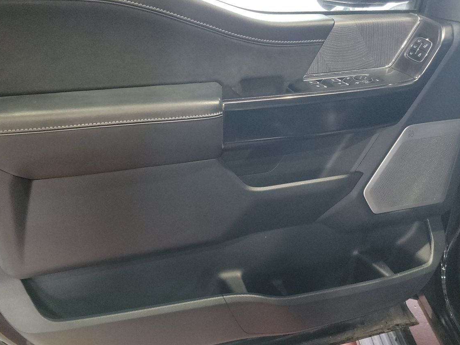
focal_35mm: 34
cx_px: 197
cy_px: 211
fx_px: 452
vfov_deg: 41.6
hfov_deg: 53.8
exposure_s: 1/59
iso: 1187
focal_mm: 6.7
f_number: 1.8
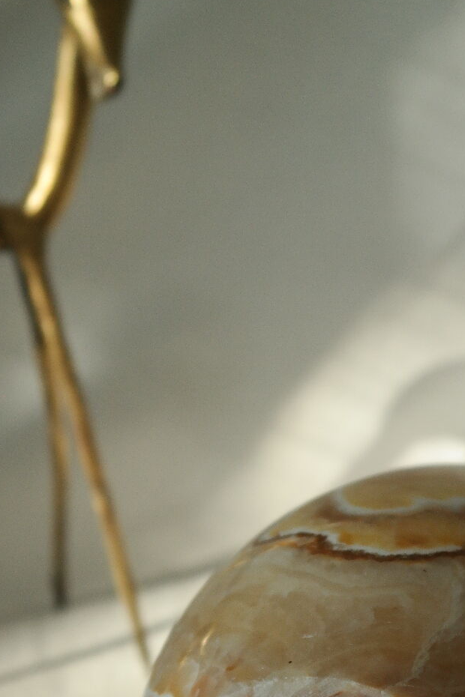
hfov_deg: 9.6
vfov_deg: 14.3
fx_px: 2770
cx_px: 366
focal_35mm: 143
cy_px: 493
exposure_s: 1/30
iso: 800
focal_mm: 50
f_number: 5.6
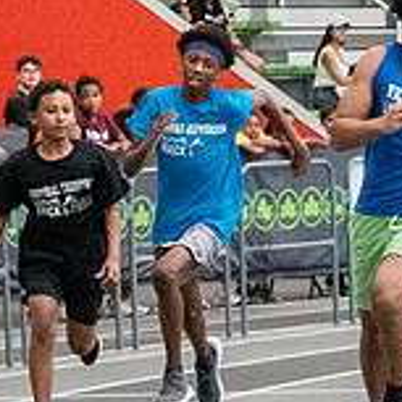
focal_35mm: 306
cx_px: 465
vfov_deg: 5.7
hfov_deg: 5.7
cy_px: 442
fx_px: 4020
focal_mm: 42
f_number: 3.5
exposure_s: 1/1600
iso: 6400
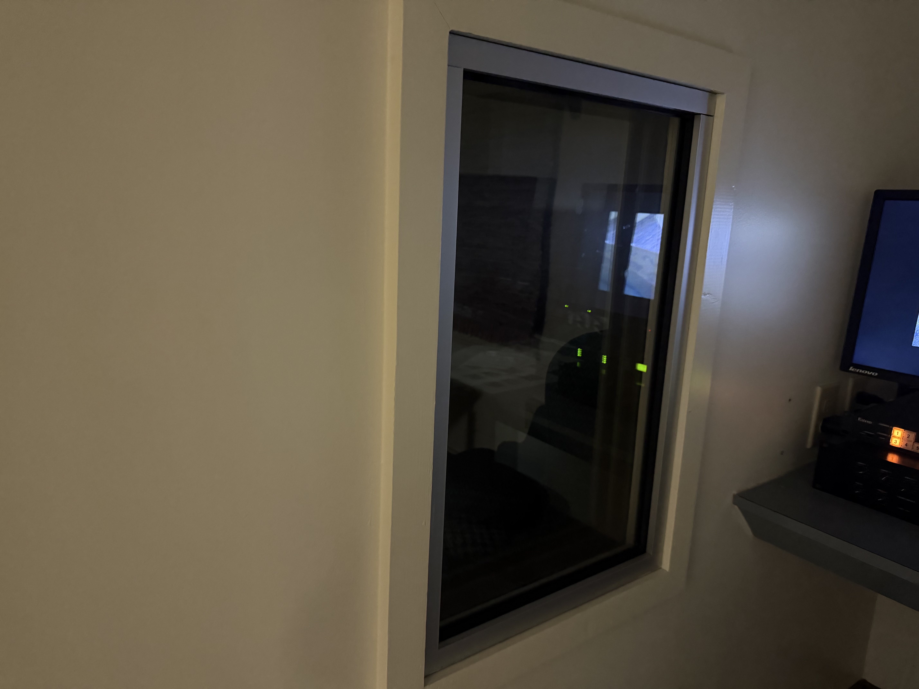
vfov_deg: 56.8
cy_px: 344
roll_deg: -2.6
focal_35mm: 24
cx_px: 460
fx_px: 637
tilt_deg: -12.5
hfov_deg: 71.6
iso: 1600
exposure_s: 1/30
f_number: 1.78
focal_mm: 6.76
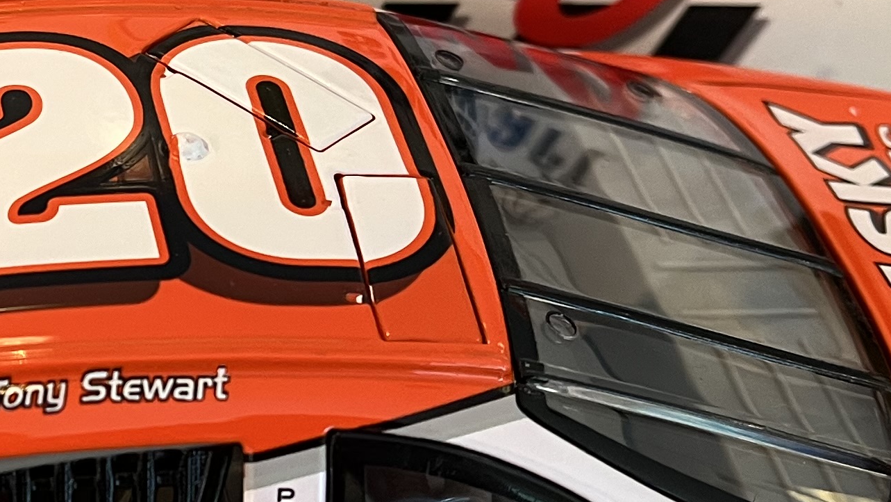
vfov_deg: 13.6
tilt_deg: -40.3
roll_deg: -2.1
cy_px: 152
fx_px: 2103
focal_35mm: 89
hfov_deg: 22.7
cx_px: -58
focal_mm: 5.7
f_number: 1.5
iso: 125
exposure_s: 1/60
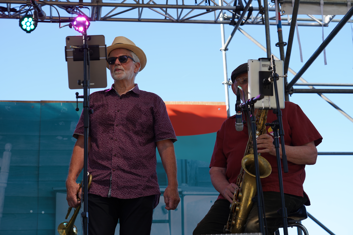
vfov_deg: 20.6
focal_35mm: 66
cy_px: 118
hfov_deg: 30.5
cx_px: 176
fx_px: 647
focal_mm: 66
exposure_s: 1/160
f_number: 5.6
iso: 100
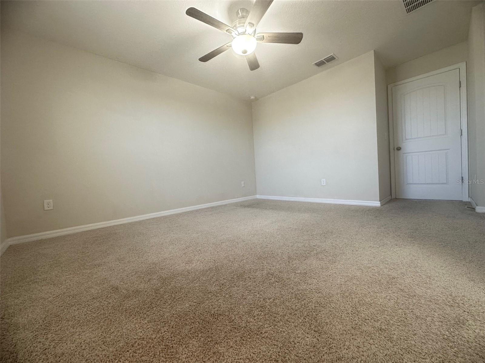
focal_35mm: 14
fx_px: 196
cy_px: 182
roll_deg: +3.6
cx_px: 242
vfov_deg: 85.7
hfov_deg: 102.1
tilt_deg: -2.7
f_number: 2.2
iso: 200
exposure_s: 1/120
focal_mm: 2.22
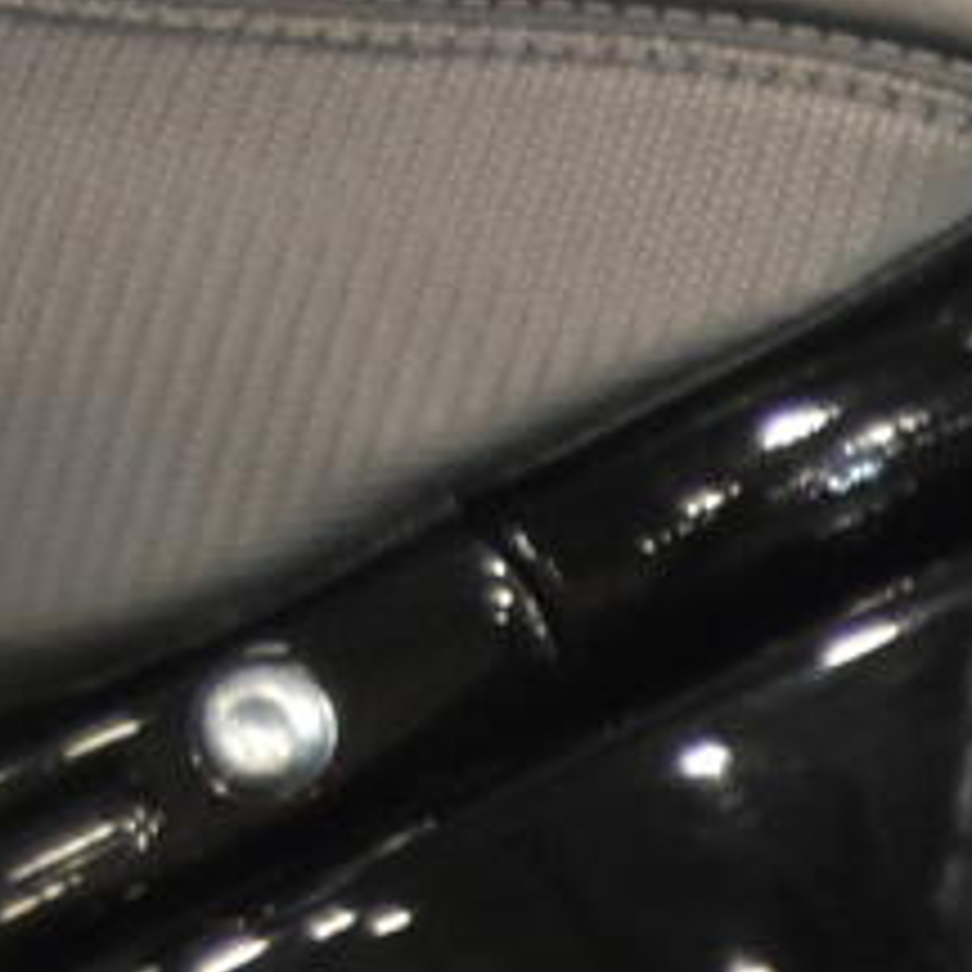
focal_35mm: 307
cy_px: 2032
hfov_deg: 5.1
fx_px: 9753
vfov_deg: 5.6
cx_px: 3766
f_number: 4.2
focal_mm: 26
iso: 1250
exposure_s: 1/30
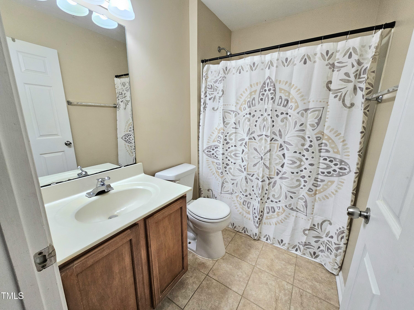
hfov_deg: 106.2
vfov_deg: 89.9
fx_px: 155
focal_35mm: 13
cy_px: 155
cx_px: 207
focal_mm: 2.2
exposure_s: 1/60.2
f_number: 2.2
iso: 80
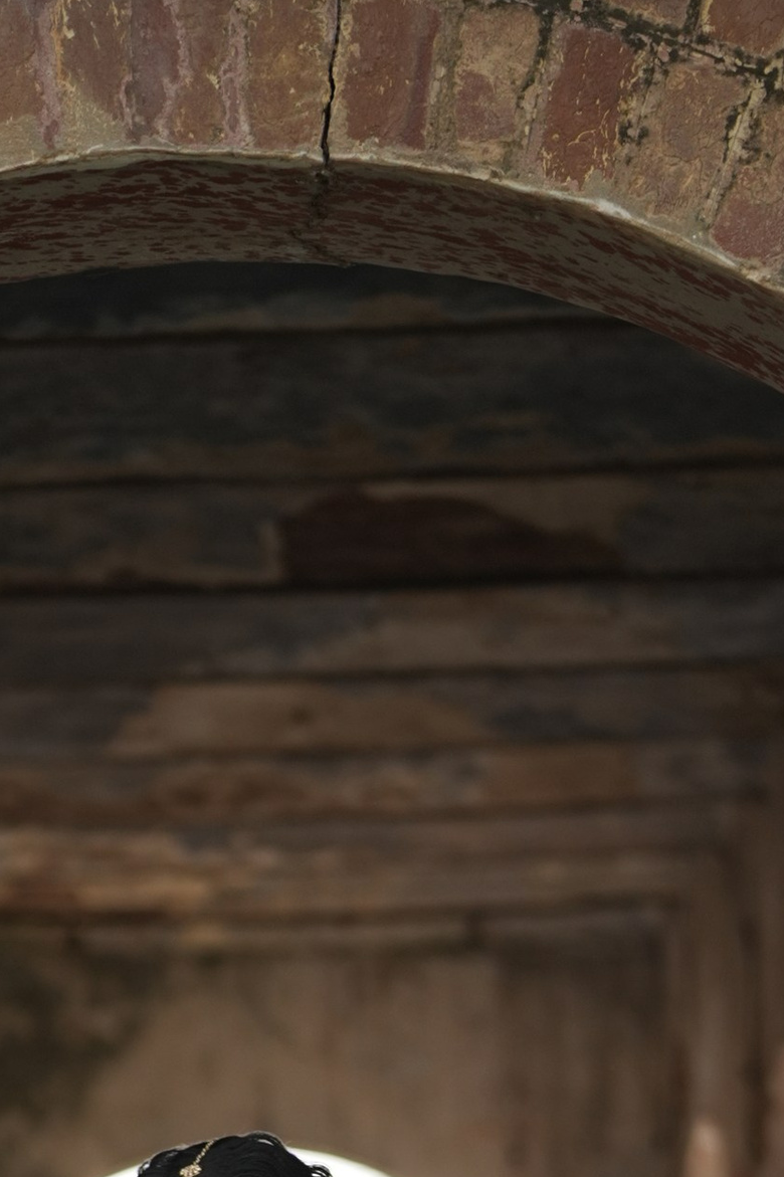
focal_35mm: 164
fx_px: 5360
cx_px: 123
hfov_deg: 8.3
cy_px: 1895
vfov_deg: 11.8
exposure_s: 1/2500
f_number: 1.4
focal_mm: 50
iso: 250
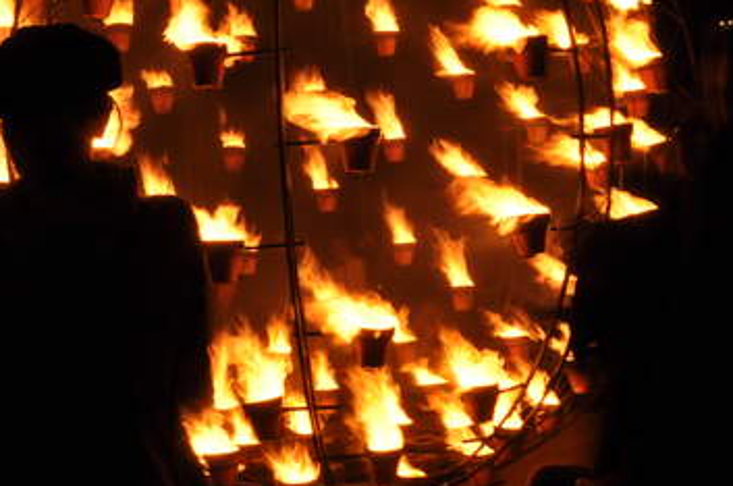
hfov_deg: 40.4
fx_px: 996
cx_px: 395
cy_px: 190
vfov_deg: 27.3
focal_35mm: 49
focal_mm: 18
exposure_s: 1/1.6
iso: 200
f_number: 22
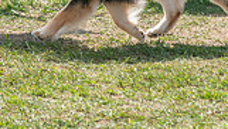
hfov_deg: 4.0
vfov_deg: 2.2
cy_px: -141
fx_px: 3287
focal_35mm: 543
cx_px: 102
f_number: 5
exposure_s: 1/2000
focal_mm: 144
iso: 500
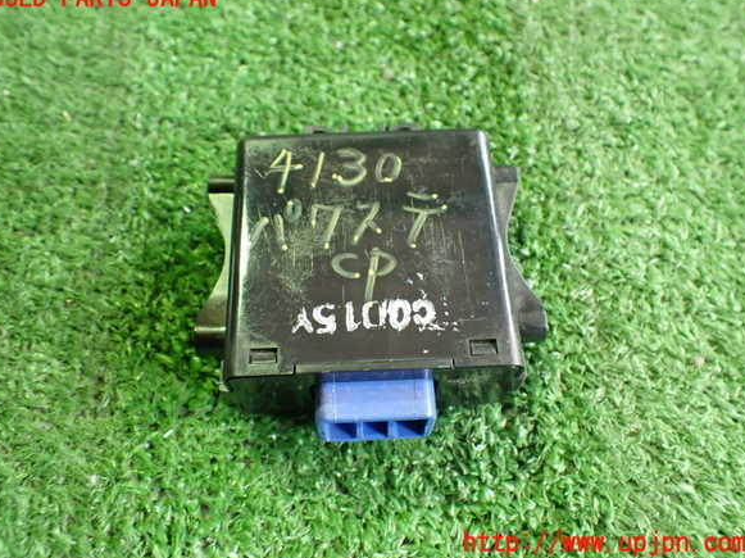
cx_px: 368
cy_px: 271
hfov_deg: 58.4
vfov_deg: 45.4
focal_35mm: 31
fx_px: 667
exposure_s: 1/40
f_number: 2.3
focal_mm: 5.4
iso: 800
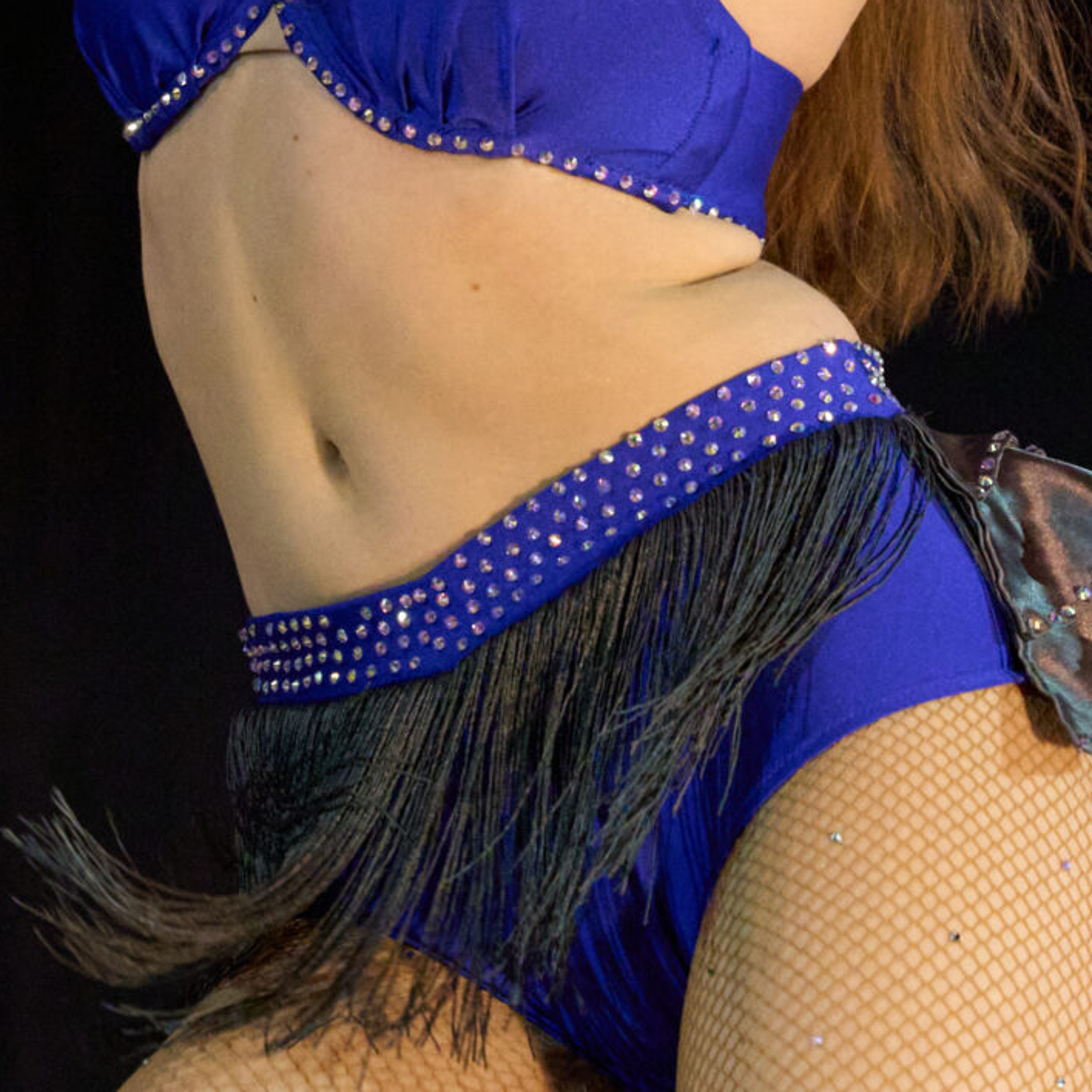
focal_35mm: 215
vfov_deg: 8.1
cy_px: -183
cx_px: 572
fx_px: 7673
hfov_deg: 8.1
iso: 8000
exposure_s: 1/500
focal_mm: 70
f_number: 4
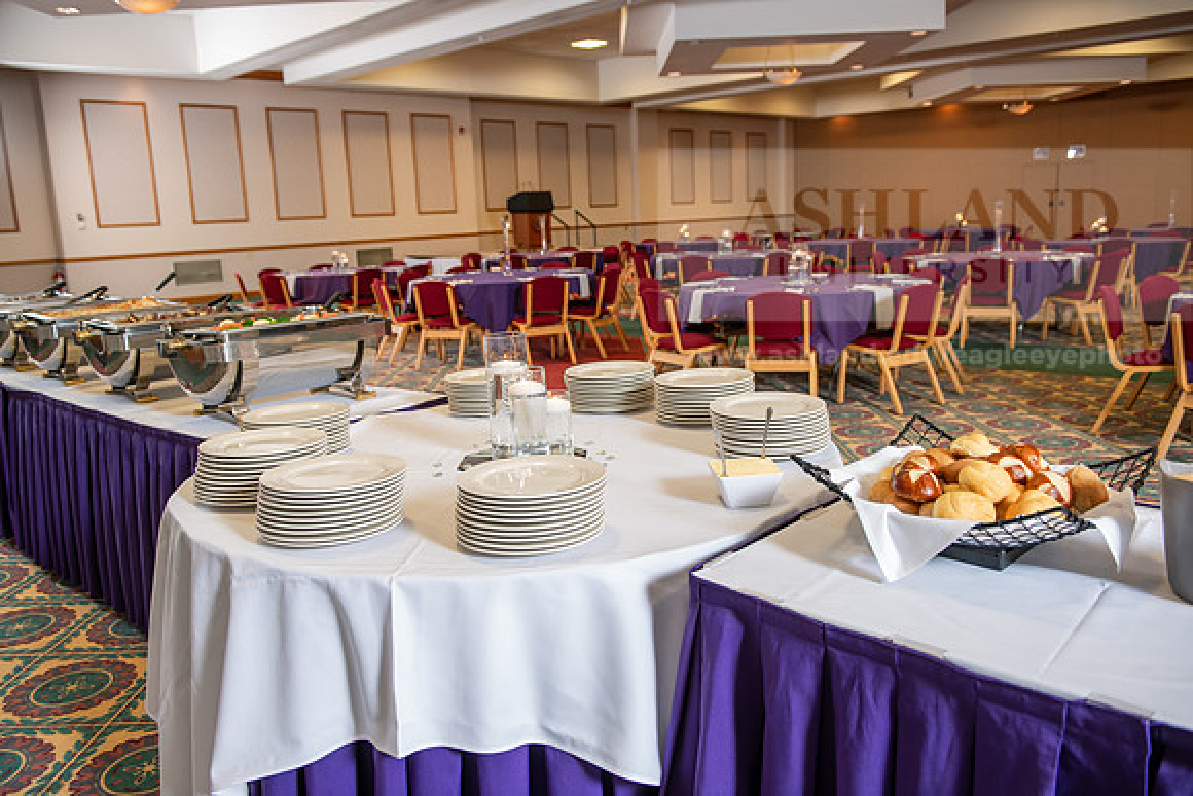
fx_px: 928
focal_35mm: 28
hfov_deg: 65.5
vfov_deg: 46.4
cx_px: 596
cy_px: 398
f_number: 3.5
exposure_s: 1/125
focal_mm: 28
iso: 640
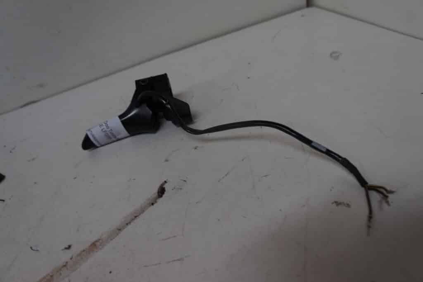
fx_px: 353
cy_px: 141
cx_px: 212
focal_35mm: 30
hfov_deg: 61.9
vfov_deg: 43.6
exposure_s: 1/60
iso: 500
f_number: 4
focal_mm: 20
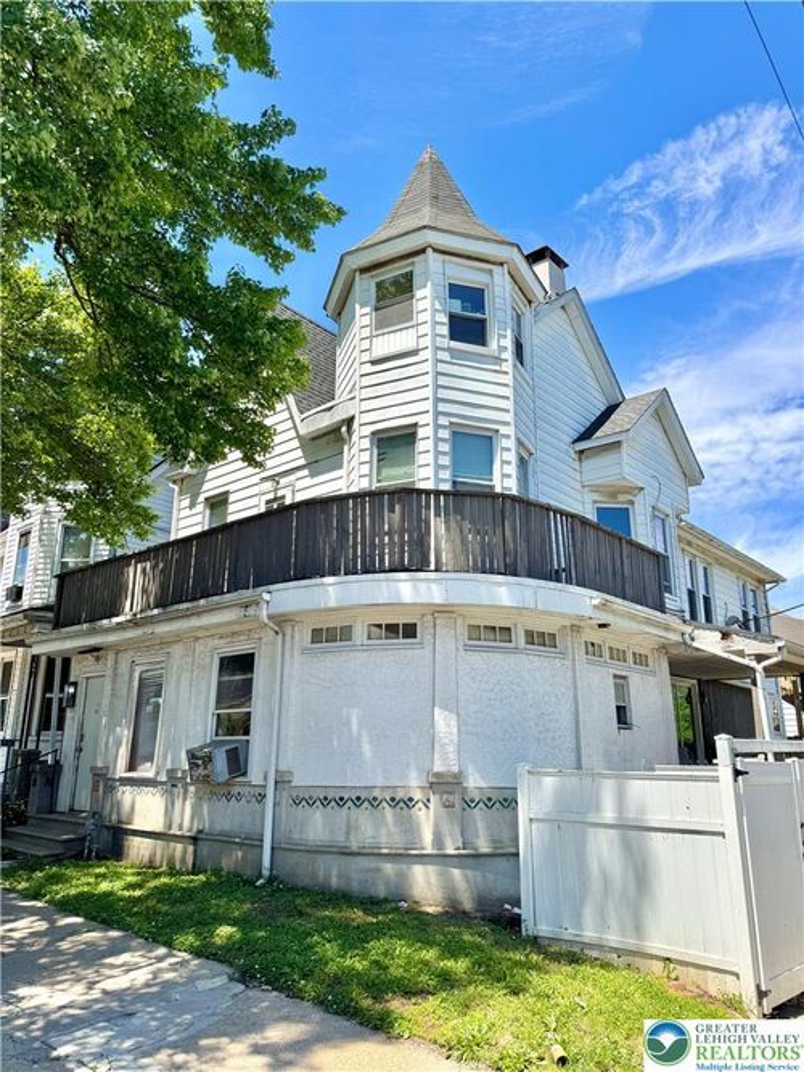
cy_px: 536
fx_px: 743
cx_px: 402
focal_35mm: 24
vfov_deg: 71.6
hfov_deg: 56.8
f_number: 1.78
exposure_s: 1/2710
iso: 80
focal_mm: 6.76
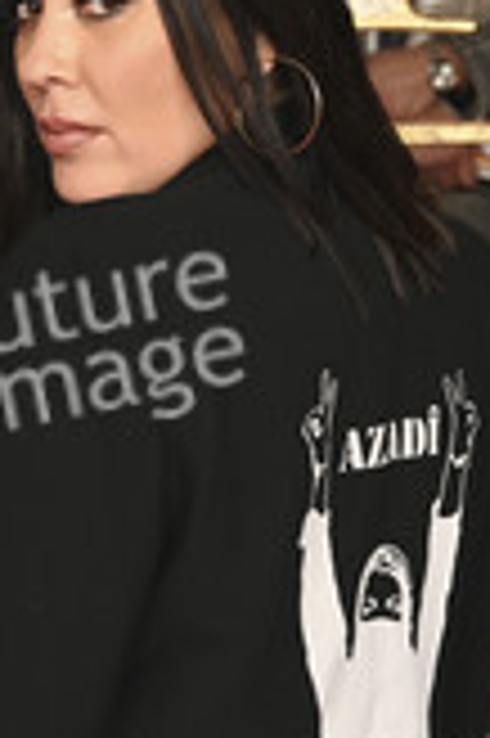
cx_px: 144
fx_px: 3744
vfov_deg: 11.2
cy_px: 585
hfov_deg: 7.5
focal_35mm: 183
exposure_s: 1/125
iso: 640
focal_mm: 75
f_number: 5.6
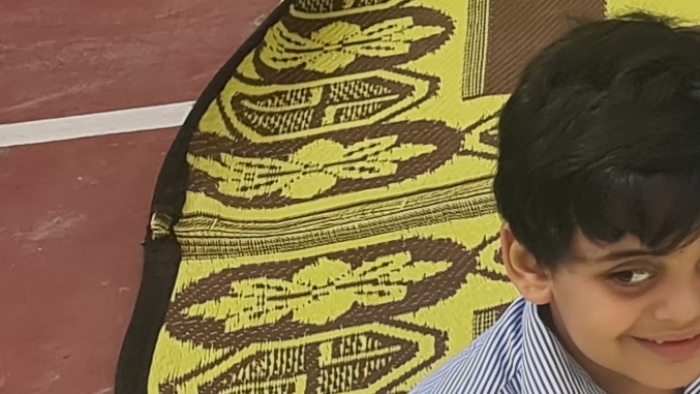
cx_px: 2033
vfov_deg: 7.3
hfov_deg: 10.2
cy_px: -292
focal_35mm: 161
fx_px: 2989
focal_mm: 7
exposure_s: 1/200
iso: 50
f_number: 1.8
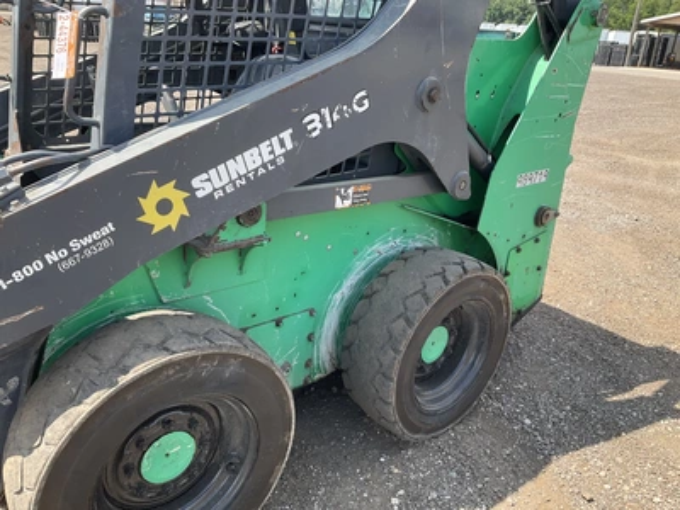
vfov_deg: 48.2
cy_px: 255
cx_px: 340
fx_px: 570
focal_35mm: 29
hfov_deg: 61.7
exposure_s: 1/529
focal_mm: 3
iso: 25
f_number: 1.8
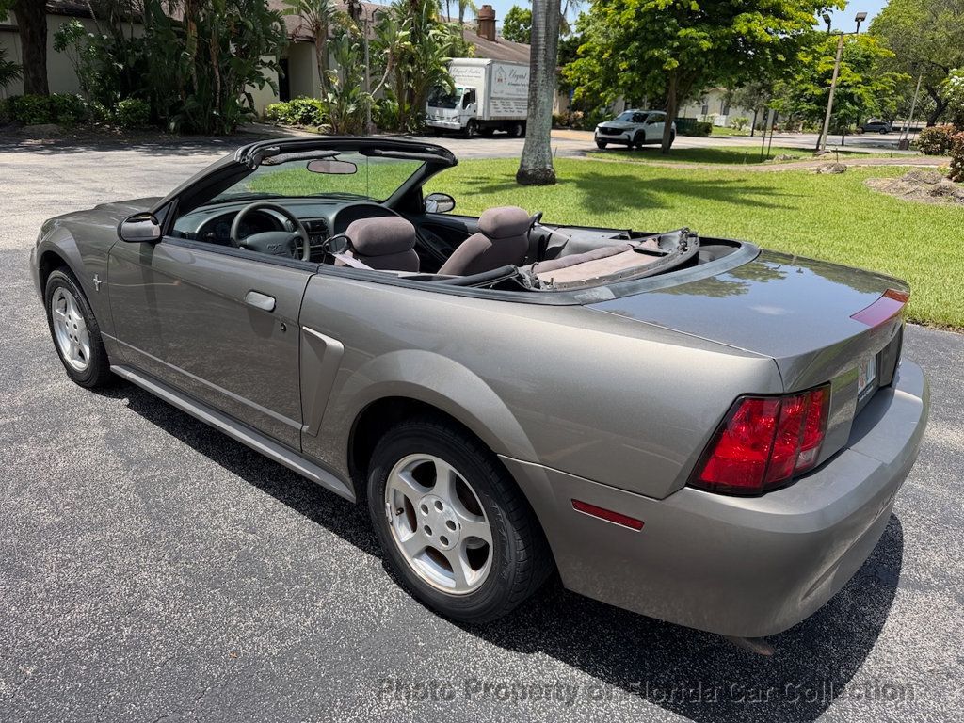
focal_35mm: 24
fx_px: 668
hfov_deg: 71.6
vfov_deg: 56.8
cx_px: 482
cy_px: 362
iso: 80
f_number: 1.78
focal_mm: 6.76
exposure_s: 1/2525
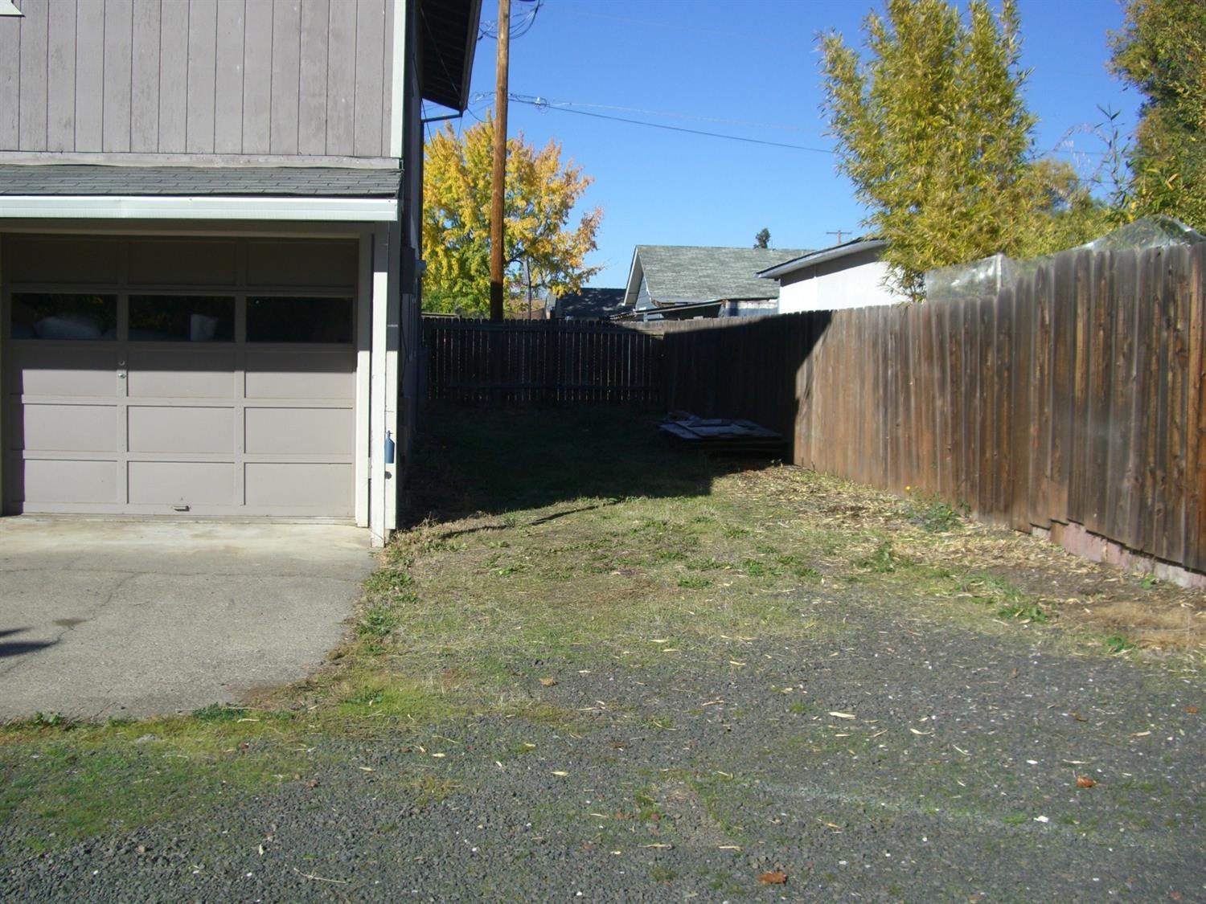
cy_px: 452
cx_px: 603
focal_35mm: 38
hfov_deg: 49.0
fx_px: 1324
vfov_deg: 37.7
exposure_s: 1/320
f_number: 5.6
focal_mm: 7.9
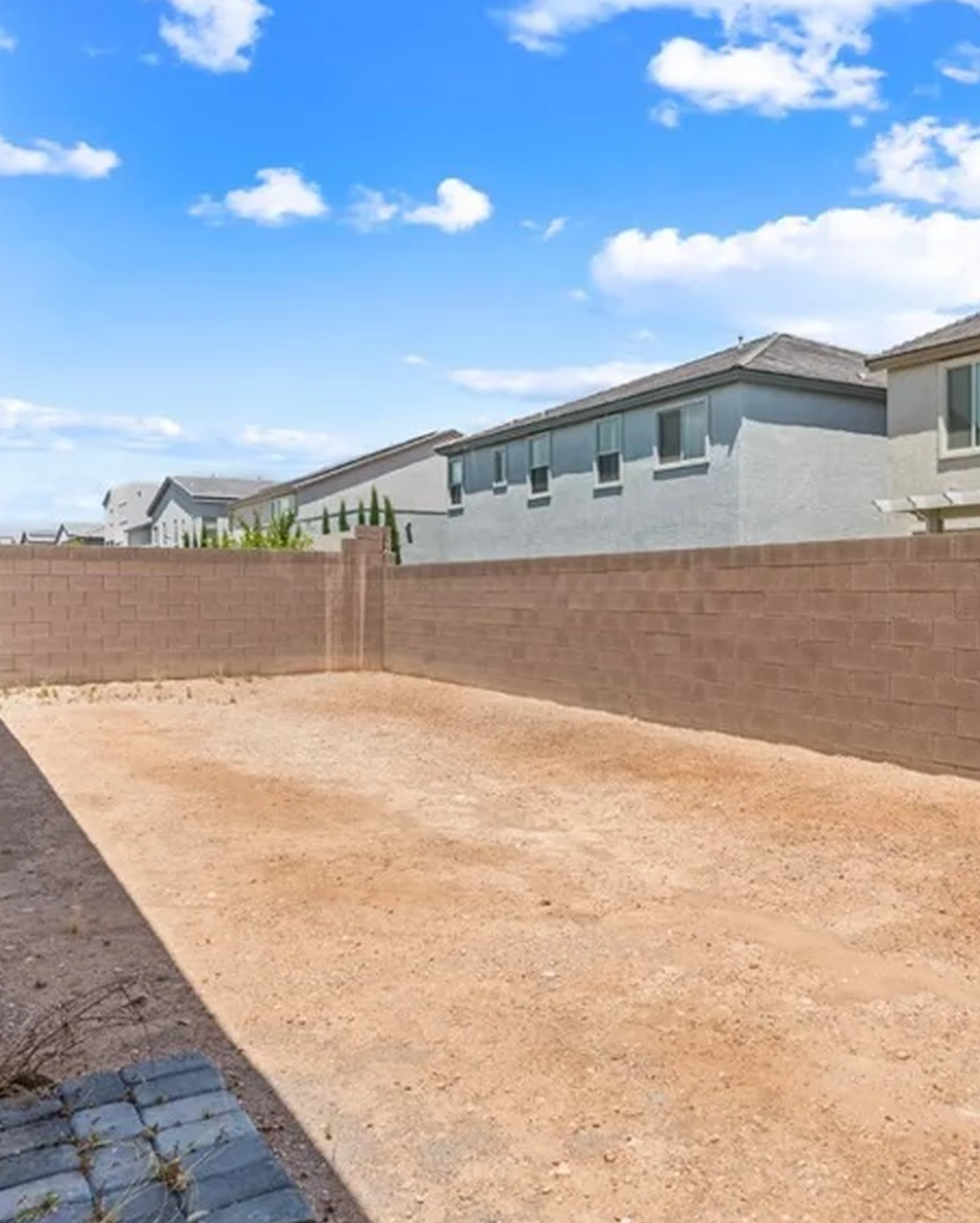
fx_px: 1051
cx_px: 637
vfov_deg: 60.4
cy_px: 596
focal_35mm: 29
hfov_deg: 49.3
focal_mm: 17
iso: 400
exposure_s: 1/8000
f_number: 8
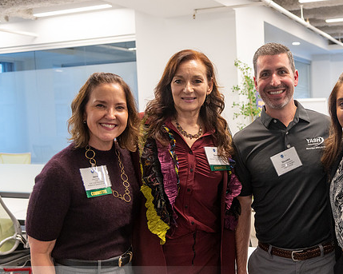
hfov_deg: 39.8
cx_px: 233
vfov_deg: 32.7
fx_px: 467
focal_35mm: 46
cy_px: 143
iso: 1600
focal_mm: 35
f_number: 4
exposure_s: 1/100
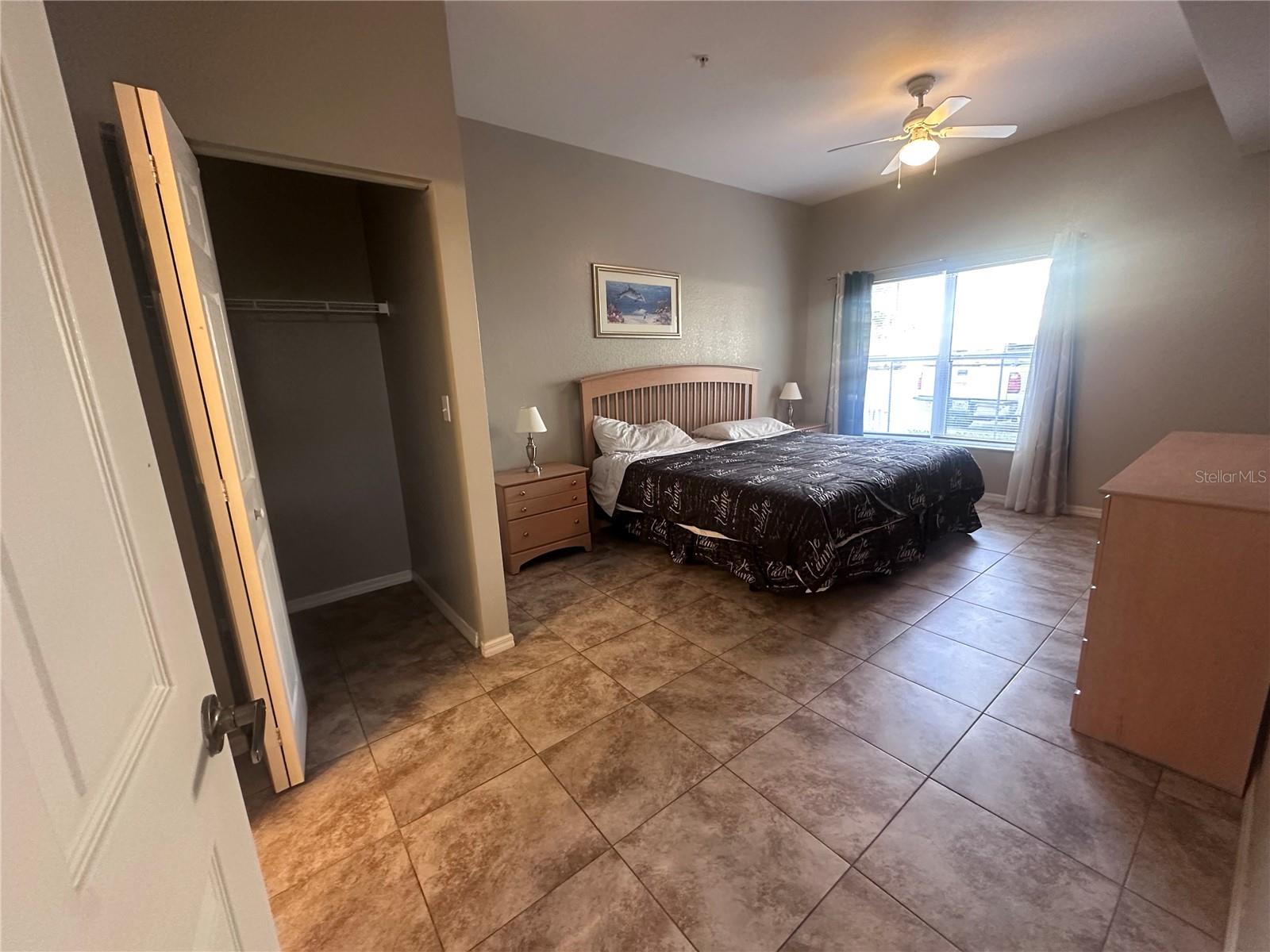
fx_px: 514
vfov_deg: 85.7
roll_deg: +1.9
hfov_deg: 102.1
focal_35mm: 14
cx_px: 635
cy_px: 476
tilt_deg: -12.3
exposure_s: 1/60
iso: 500
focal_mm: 2.22
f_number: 2.2
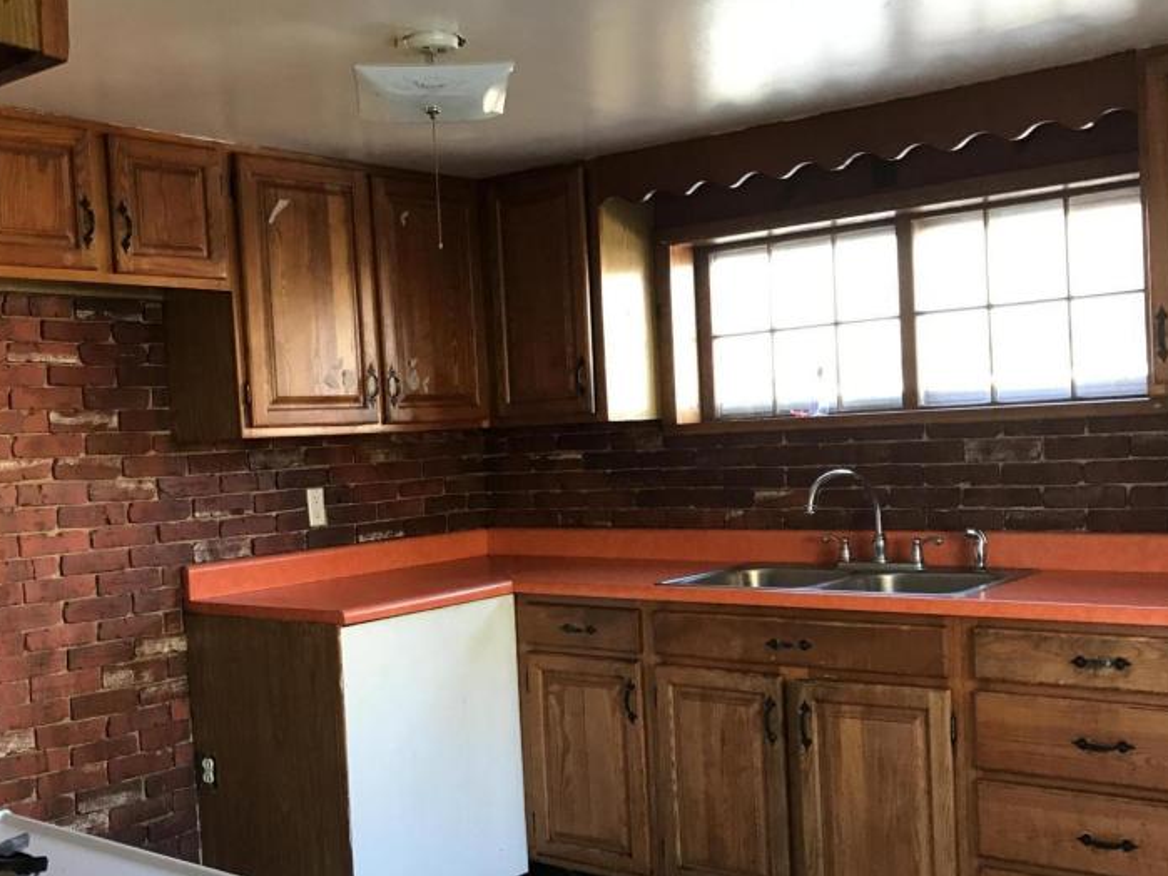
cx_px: 496
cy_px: 503
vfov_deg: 35.1
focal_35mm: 41
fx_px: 1383
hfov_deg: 45.6
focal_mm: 3.99
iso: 40
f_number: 1.8
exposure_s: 1/15
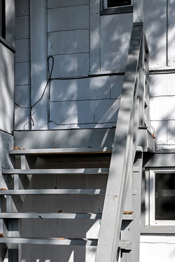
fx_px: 605
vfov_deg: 24.2
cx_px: 18
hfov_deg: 16.2
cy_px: 200
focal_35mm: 83
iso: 100
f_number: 8
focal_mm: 26
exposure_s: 1/500
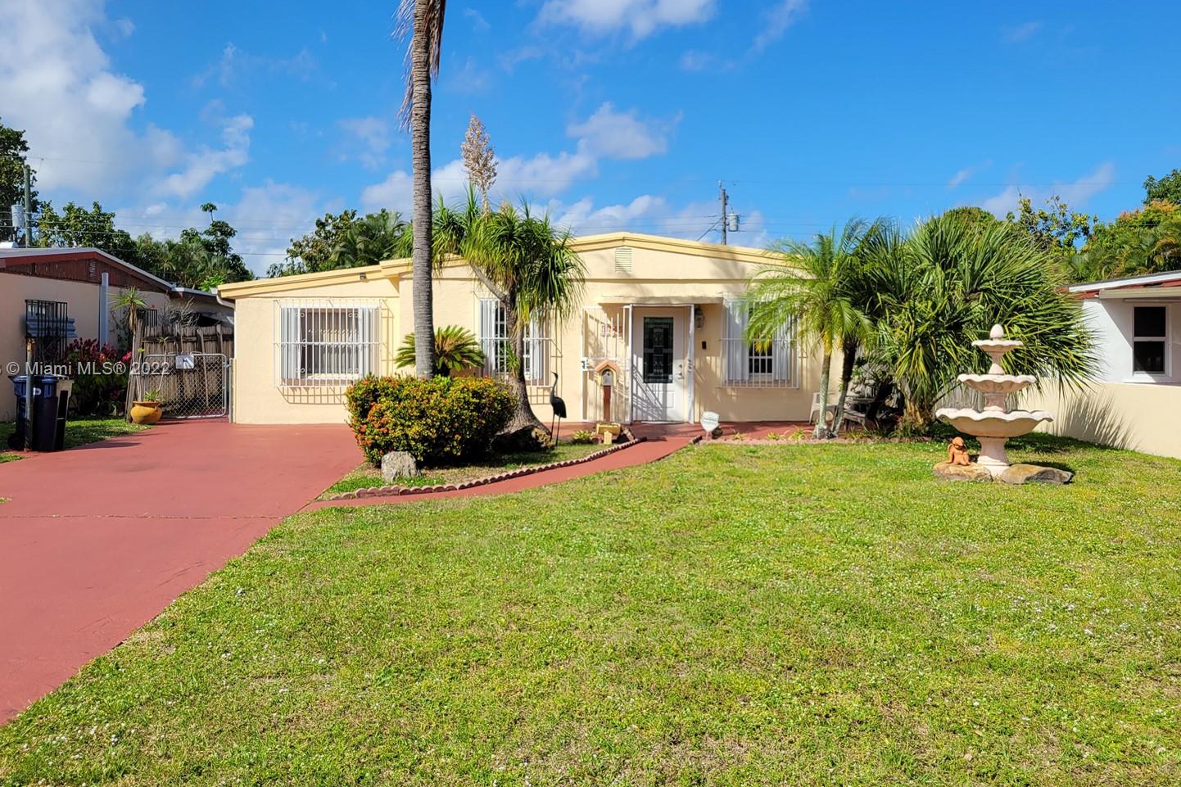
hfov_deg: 61.9
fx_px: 984
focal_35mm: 30
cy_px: 370
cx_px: 563
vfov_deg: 43.6
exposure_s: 1/2905
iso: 40
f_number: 1.8
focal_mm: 5.4
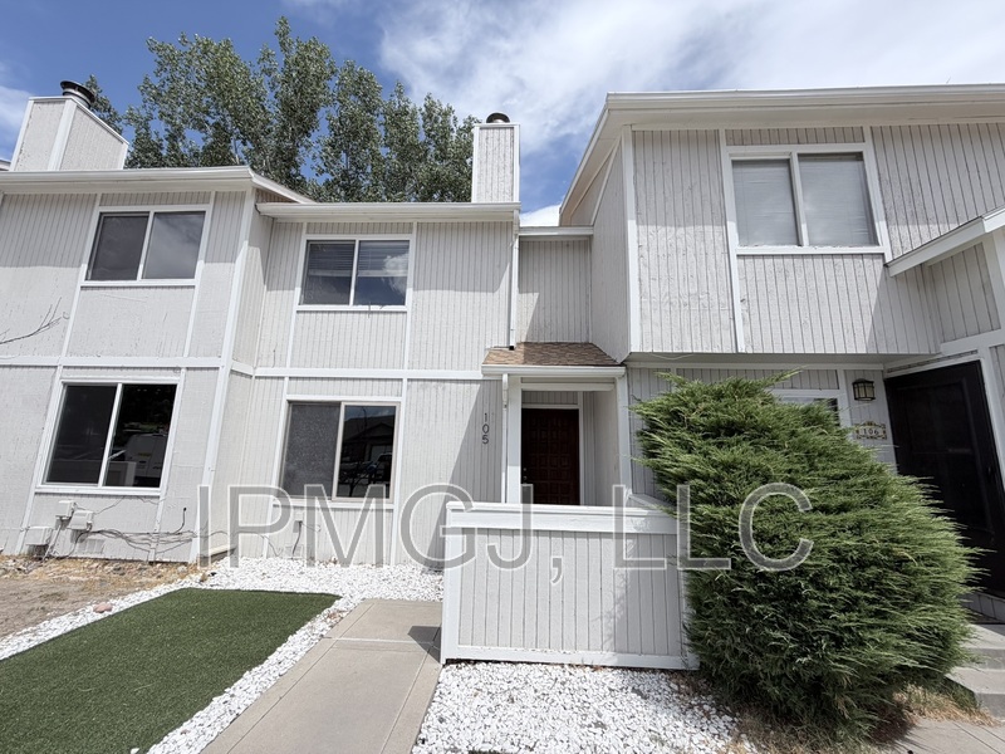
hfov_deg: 102.1
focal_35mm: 14
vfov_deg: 85.7
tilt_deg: +9.8
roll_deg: -1.9
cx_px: 502
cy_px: 377
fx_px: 406
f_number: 2.2
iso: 20
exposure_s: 1/1211
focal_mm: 2.22
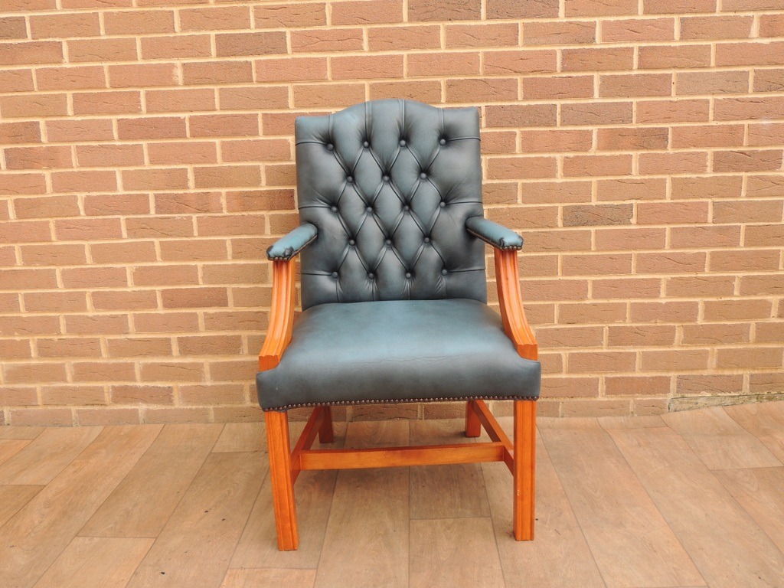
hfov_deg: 60.0
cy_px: 294
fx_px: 679
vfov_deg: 46.8
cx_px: 392
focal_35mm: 30
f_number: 3.1
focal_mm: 5.3
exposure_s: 1/100
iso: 100
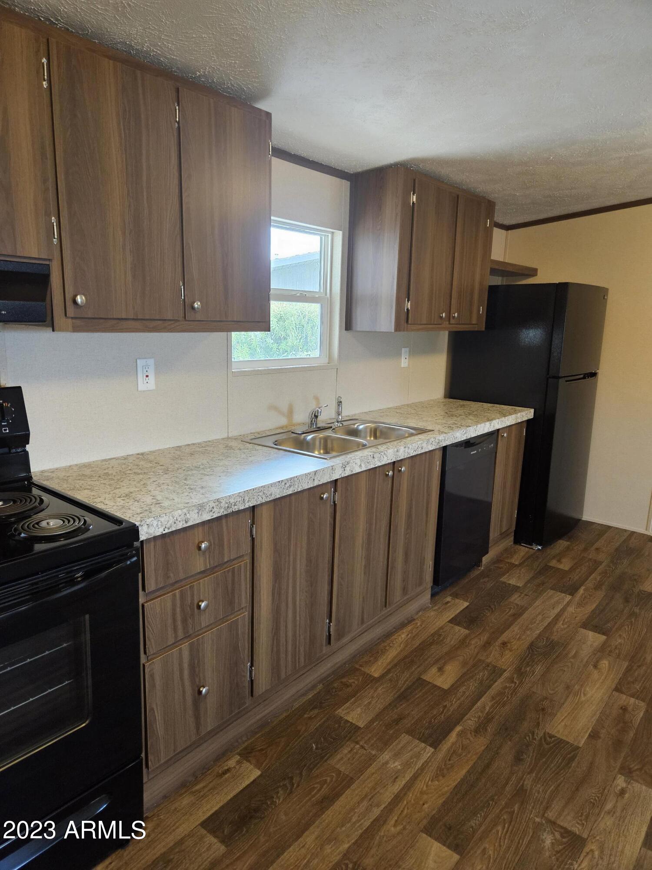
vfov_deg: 73.9
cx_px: 326
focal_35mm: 23
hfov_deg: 58.9
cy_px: 435
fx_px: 578
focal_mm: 5.4
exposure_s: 1/120
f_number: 1.8
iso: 500
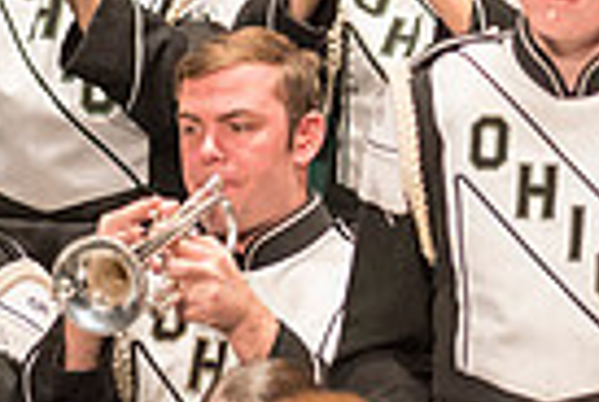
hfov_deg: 1.6
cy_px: 103
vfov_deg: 1.1
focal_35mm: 1267
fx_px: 21127
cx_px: 1067
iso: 4000
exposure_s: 1/500
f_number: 2.8
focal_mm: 300
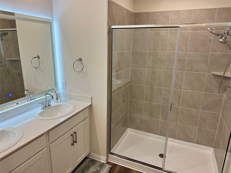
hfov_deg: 71.6
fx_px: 160
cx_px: 116
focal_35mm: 24
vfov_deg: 56.8
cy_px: 86
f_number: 1.78
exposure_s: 1/120
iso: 80
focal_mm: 6.76
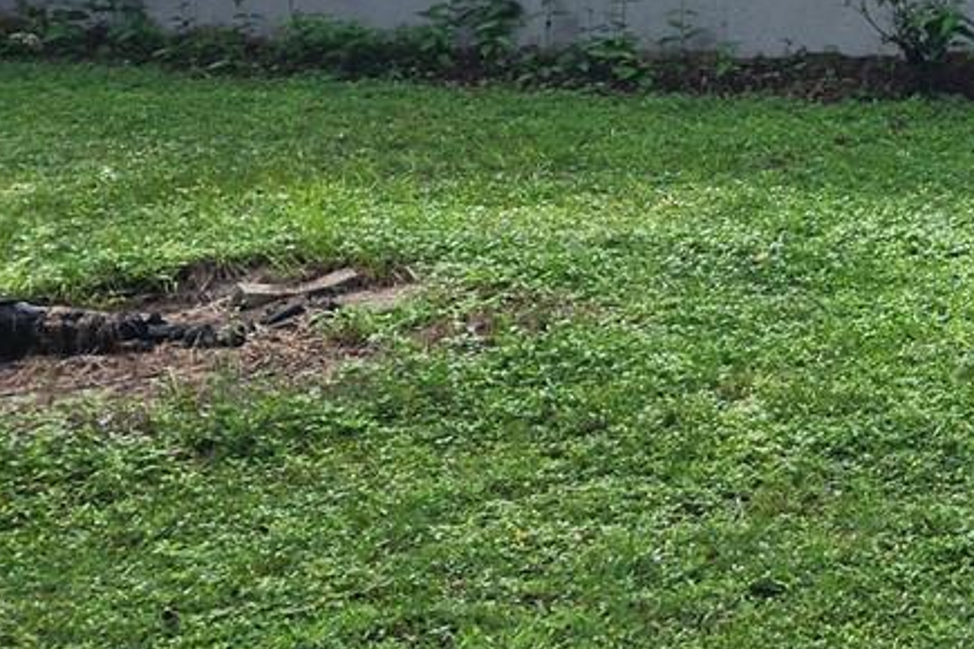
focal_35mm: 88
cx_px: 1469
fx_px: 2381
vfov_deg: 15.2
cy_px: -27
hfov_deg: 19.9
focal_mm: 6.4
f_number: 1.8
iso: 12
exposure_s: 1/1182
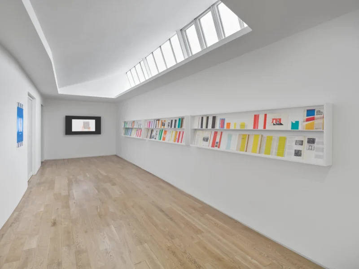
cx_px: 180
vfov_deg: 71.6
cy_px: 134
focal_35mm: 18
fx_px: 187
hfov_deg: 87.8
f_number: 11
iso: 100
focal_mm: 23
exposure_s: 1/1.59
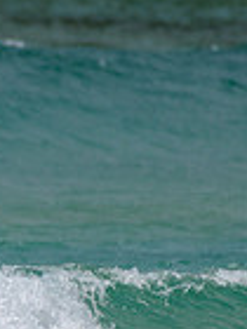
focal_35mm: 2437
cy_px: 332
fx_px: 23185
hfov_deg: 0.6
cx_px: -180
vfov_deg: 0.8
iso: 100
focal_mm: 500
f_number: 5.6
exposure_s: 1/2000
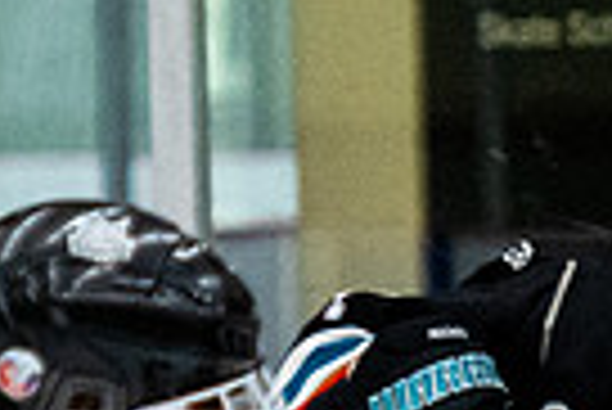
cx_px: 460
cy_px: 614
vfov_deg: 1.0
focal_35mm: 1402
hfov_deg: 1.5
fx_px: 23859
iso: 1800
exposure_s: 1/640
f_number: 2.8
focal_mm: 122
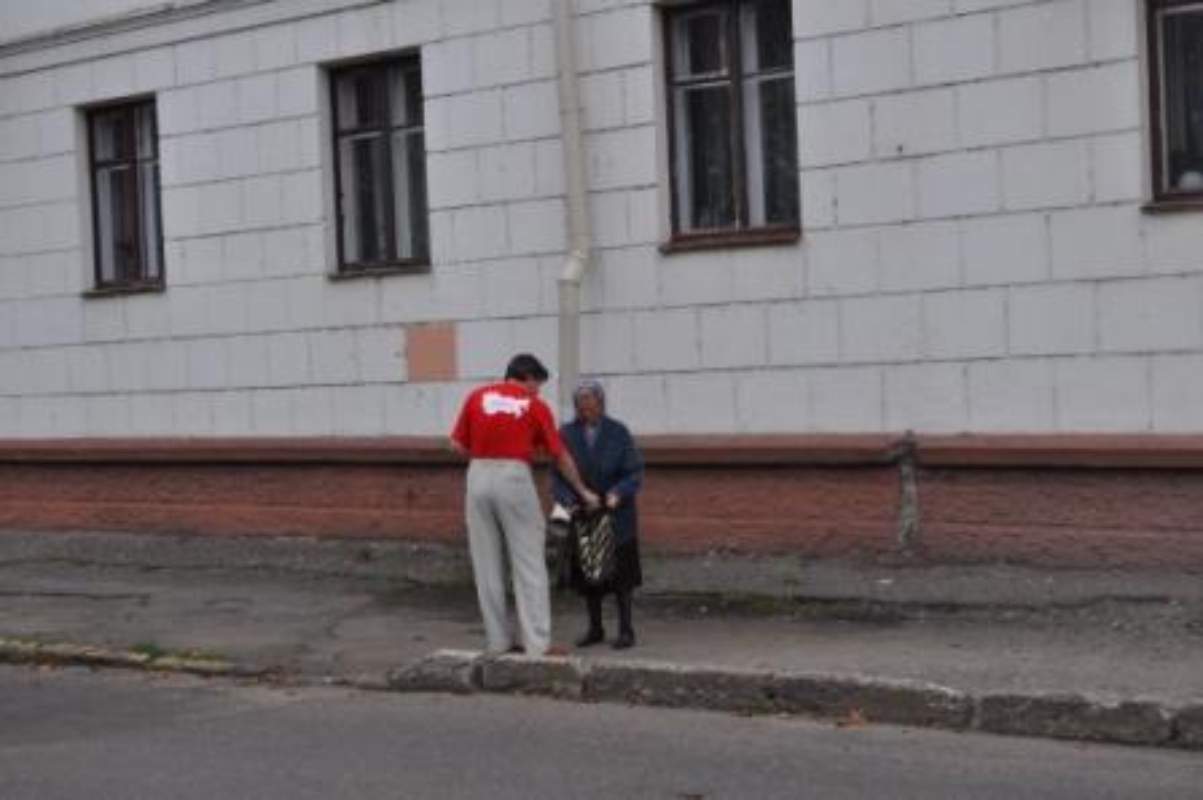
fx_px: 1903
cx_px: 602
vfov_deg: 23.7
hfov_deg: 35.1
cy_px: 400
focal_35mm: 57
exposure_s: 1/400
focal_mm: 38
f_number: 7.1
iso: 200
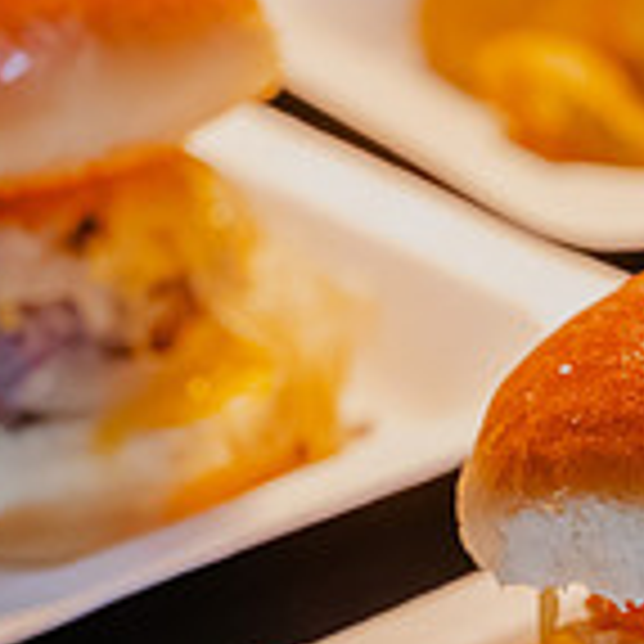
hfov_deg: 5.8
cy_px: 204
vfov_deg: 5.8
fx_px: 6378
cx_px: 391
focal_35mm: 303
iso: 4000
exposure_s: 1/320
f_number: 5.6
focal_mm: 70
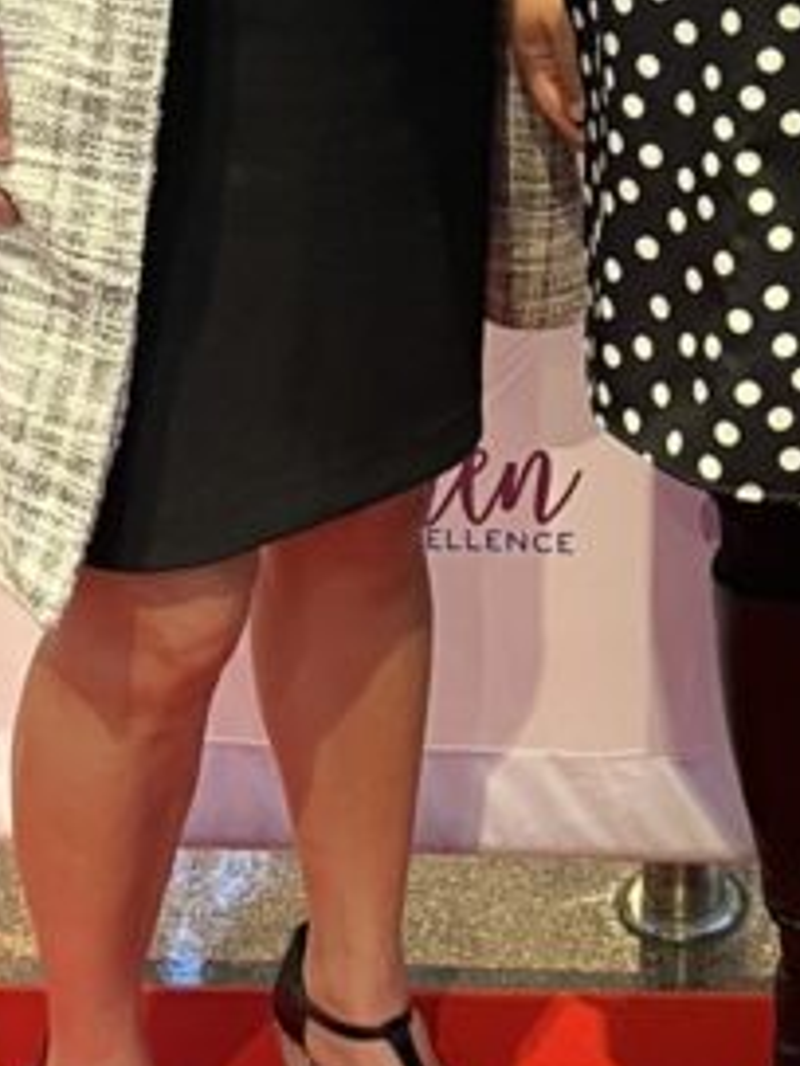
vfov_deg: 19.4
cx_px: 1035
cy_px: -8
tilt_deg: -17.4
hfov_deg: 14.5
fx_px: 3020
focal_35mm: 98
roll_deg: -1.0
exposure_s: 1/40
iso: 400
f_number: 1.6
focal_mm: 5.1
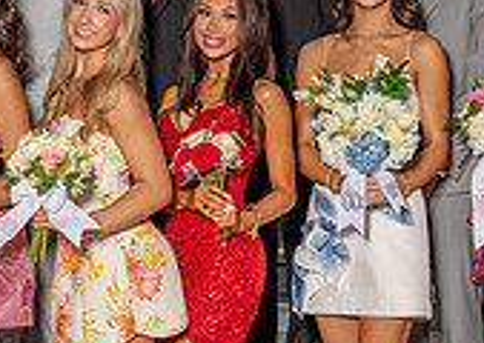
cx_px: 45
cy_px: 126
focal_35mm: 128
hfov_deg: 15.5
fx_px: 1756
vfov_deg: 11.2
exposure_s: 1/400
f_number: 3.5
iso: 100
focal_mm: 29.7
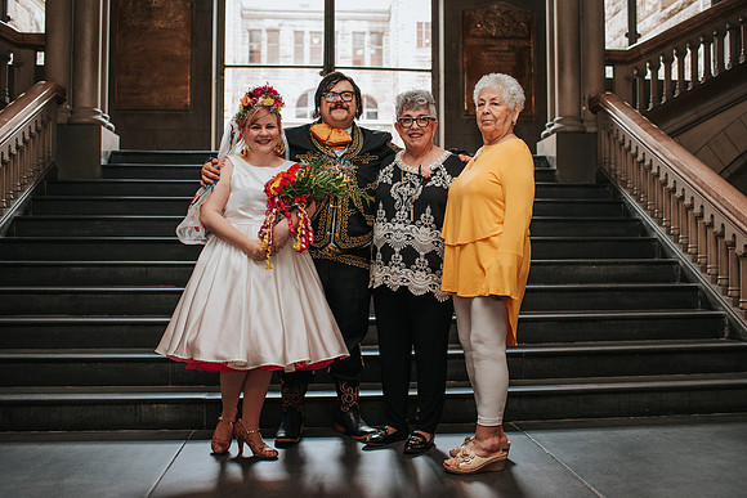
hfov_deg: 50.9
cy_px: 233
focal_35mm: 38
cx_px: 397
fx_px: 783
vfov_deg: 35.3
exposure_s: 1/200
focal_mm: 35
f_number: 3.2
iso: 1000
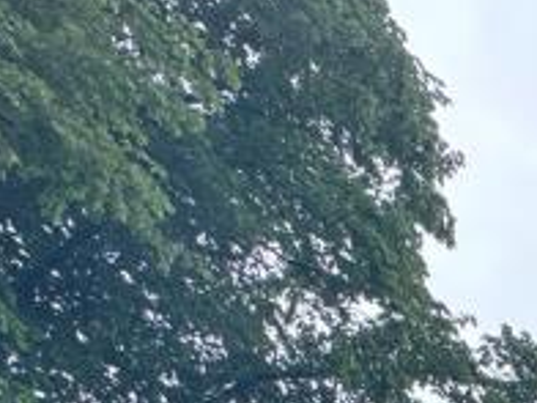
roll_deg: +3.3
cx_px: 1159
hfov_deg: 16.9
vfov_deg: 13.4
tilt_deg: +19.0
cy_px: 1020
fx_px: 1132
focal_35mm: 73
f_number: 2.2
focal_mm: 2.22
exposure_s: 1/430
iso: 40
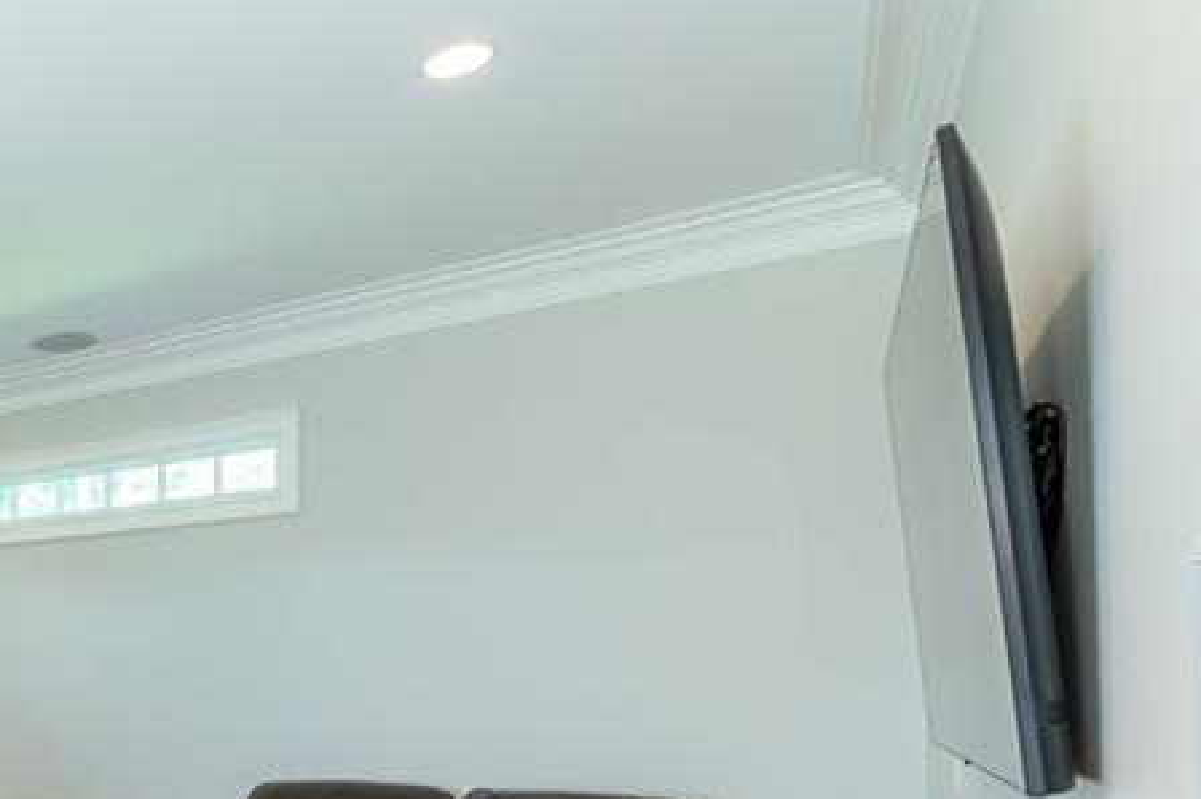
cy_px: 713
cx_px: -150
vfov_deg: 38.4
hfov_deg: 43.7
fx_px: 1067
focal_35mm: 32
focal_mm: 14
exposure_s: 1/15
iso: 64
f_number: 8
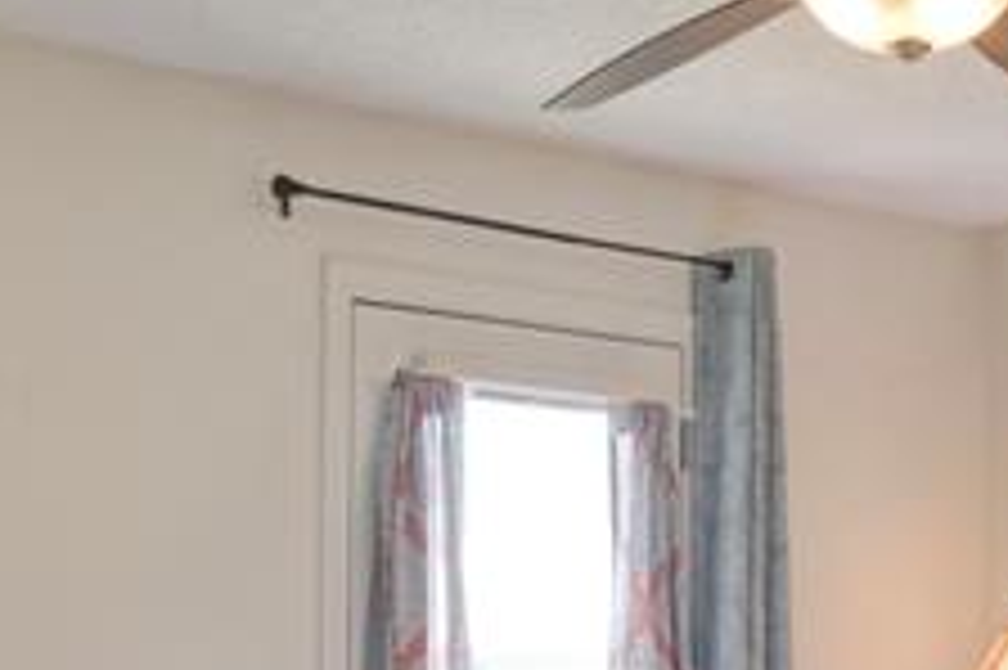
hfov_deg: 27.2
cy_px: 737
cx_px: 788
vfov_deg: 18.0
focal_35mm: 73
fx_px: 2042
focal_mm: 16
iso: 160
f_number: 9
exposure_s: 1/6
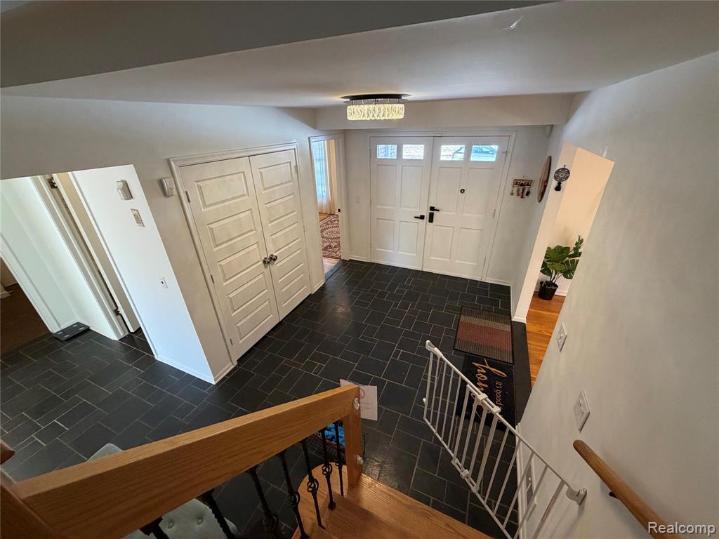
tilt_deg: -28.1
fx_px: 291
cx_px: 360
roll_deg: +2.0
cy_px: 270
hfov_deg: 102.1
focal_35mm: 14
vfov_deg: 85.7
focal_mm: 2.22
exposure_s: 1/120
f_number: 2.2
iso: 320
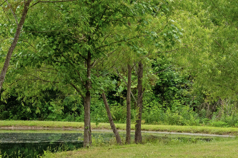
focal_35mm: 99
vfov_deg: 13.8
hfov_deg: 20.6
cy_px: 76
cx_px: 106
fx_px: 654
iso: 800
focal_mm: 35
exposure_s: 1/640
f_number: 9
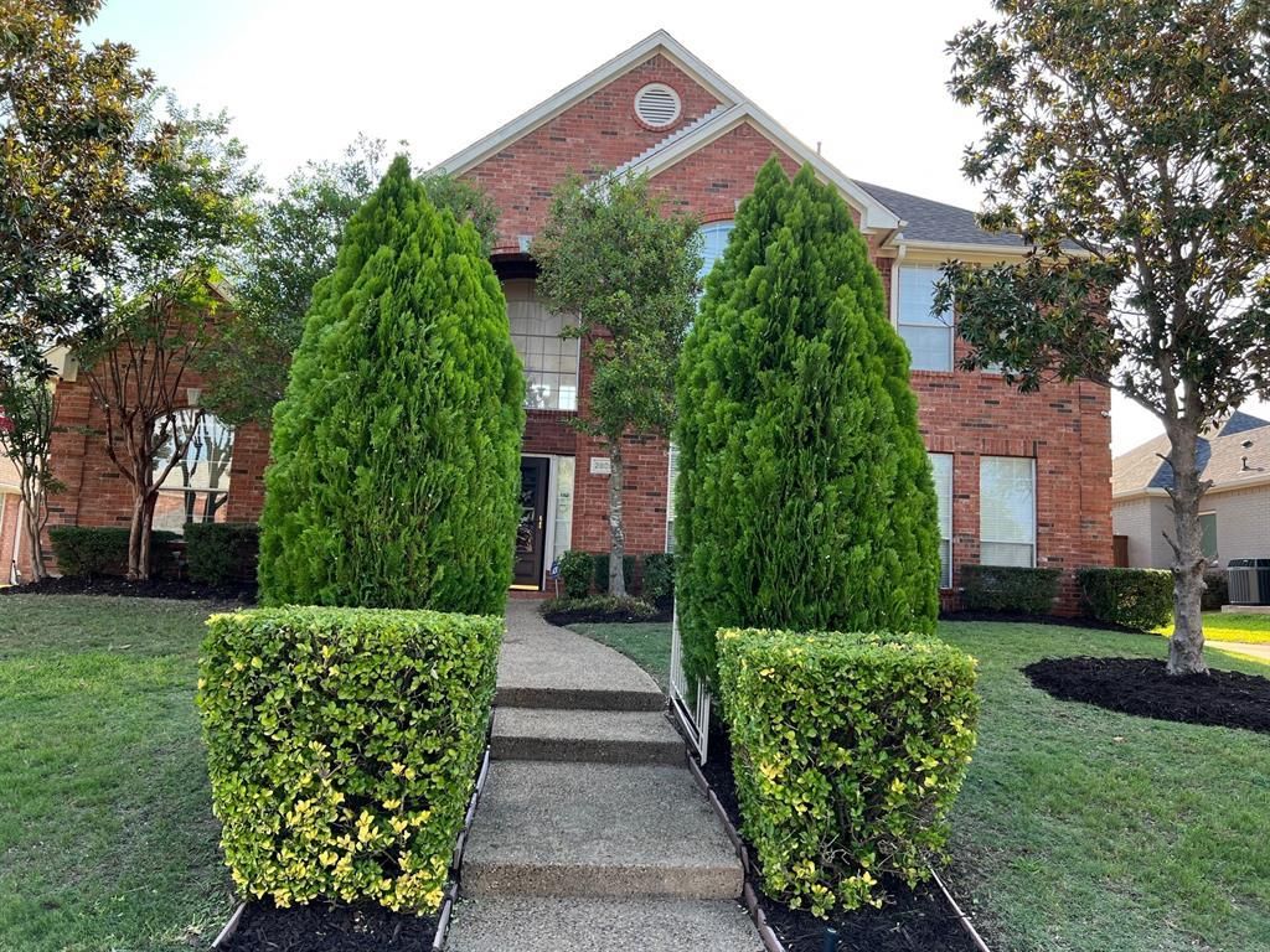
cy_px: 476
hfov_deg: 67.3
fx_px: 954
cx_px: 635
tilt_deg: +7.7
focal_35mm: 26
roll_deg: -2.7
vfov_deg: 53.1
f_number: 1.5
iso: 50
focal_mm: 5.7
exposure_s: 1/594
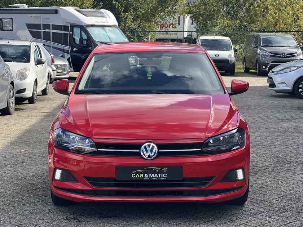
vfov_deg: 19.1
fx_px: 674
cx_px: 152
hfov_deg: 25.3
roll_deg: +0.0
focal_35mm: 77
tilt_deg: -6.5
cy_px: 114
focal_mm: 9
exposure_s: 1/270
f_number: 2.8
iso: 25
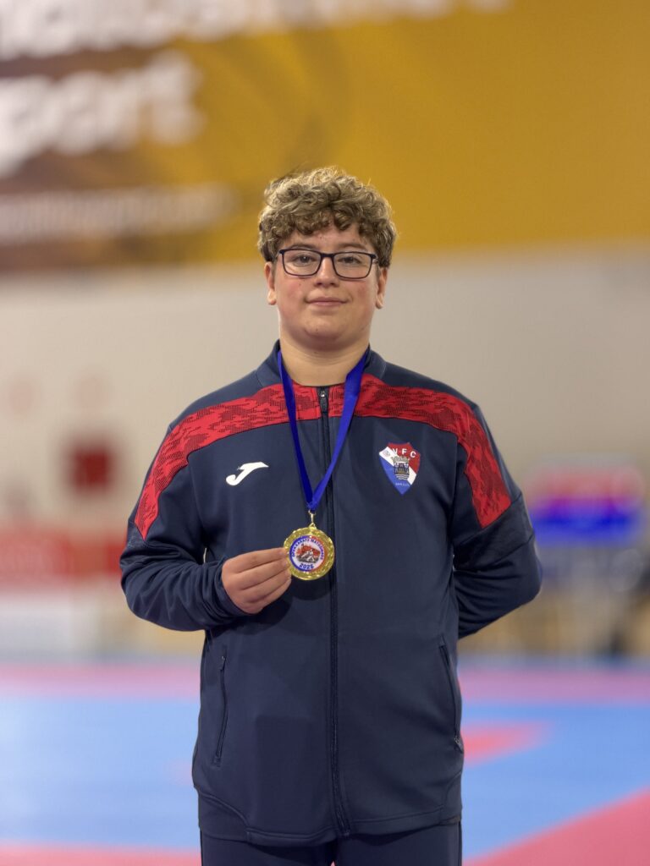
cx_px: 325
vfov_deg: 19.6
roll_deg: +0.7
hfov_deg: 14.8
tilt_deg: -0.2
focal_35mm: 100
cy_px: 433
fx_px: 2504
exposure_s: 1/50
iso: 250
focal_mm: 16.89
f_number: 2.8
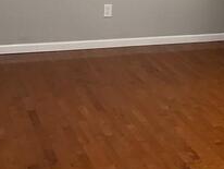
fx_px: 583
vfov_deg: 16.1
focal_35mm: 90
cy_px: -8
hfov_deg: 21.0
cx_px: 226
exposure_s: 1/60
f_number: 1.8
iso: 64
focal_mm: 3
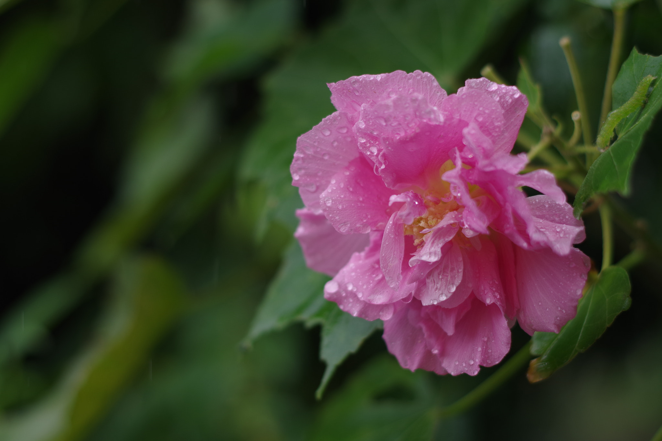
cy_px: 220
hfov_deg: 27.0
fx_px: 1379
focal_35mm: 75
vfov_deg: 18.2
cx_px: 331
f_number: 2.2
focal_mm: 50
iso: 100
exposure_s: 1/500
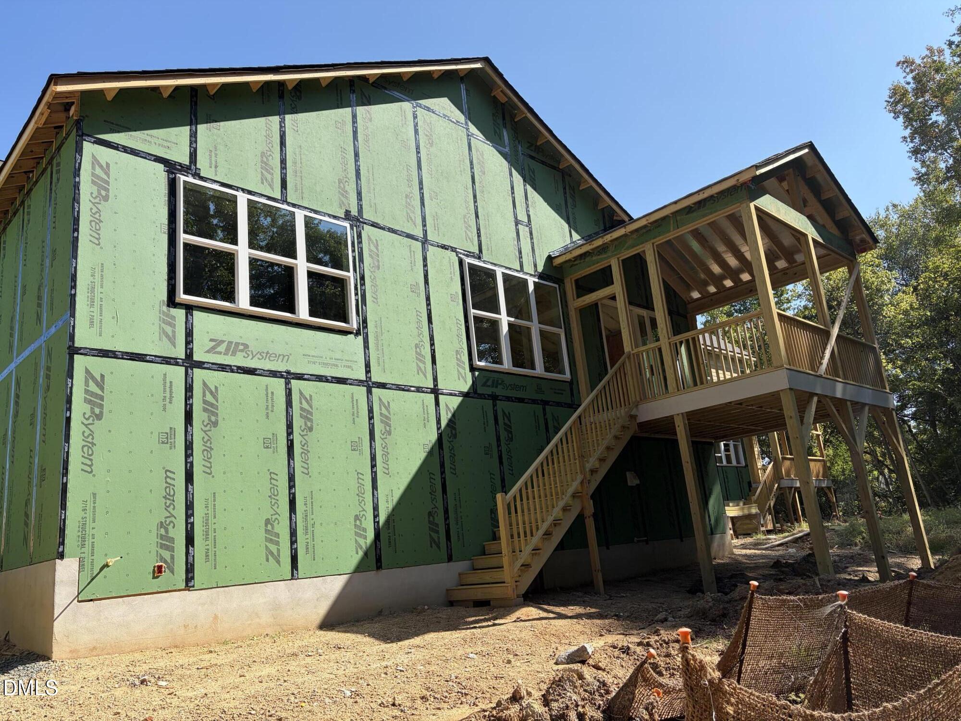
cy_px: 360
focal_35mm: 26
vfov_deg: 53.1
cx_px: 480
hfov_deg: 67.3
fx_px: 722
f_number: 1.6
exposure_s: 1/1901
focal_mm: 5.96
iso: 50
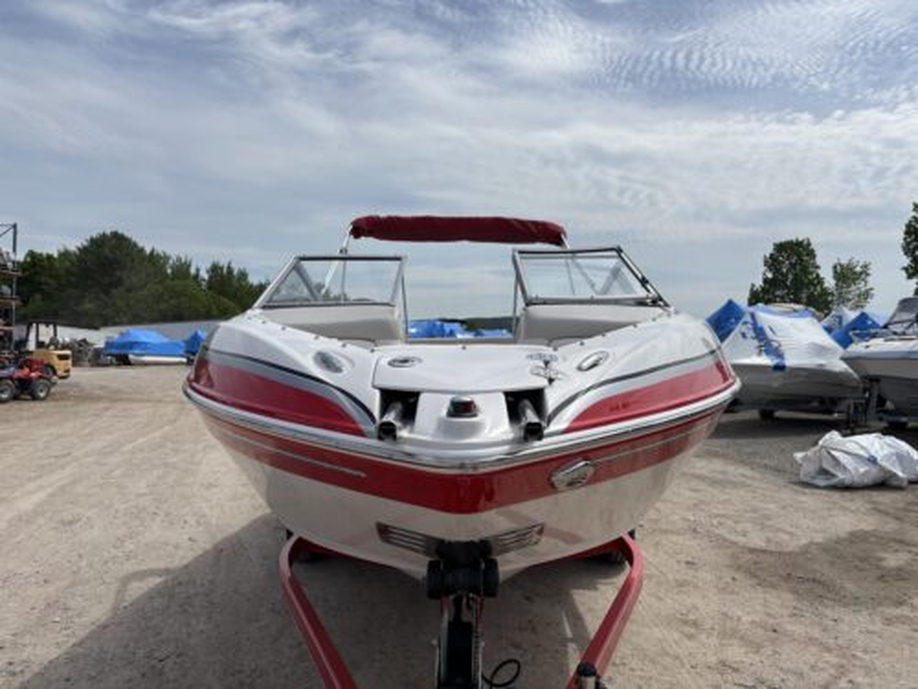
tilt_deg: -0.5
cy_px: 344
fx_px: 690
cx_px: 459
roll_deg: +0.7
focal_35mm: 26
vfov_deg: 53.1
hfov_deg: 67.3
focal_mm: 5.96
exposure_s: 1/7692
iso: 50
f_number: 1.6
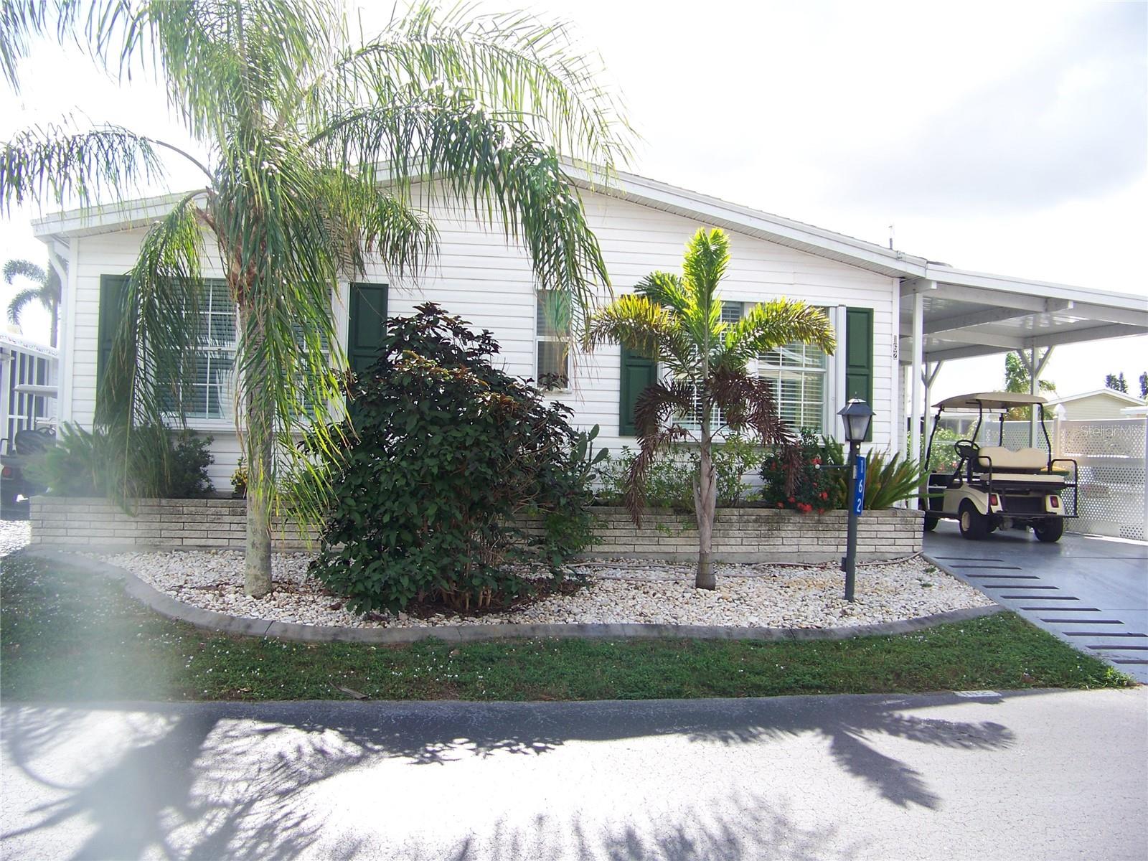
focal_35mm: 36
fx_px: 1194
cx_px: 574
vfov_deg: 39.7
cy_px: 430
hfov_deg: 51.4
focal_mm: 5.85
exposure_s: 1/320
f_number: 2.8
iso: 64
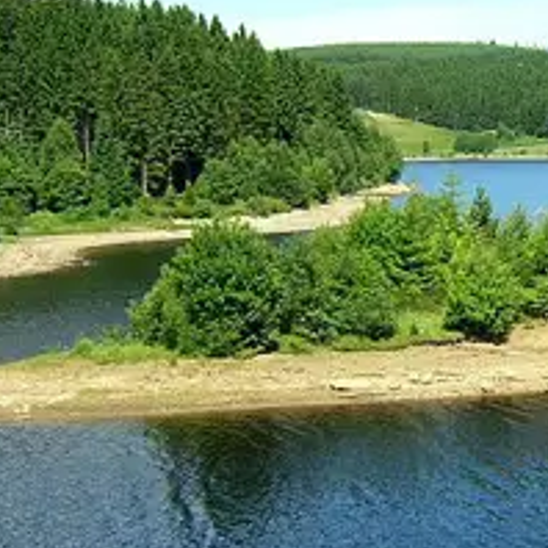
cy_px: 313
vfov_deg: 22.5
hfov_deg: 21.8
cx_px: 523
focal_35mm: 77
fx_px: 1379
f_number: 5.2
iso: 100
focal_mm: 4.7
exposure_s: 1/168
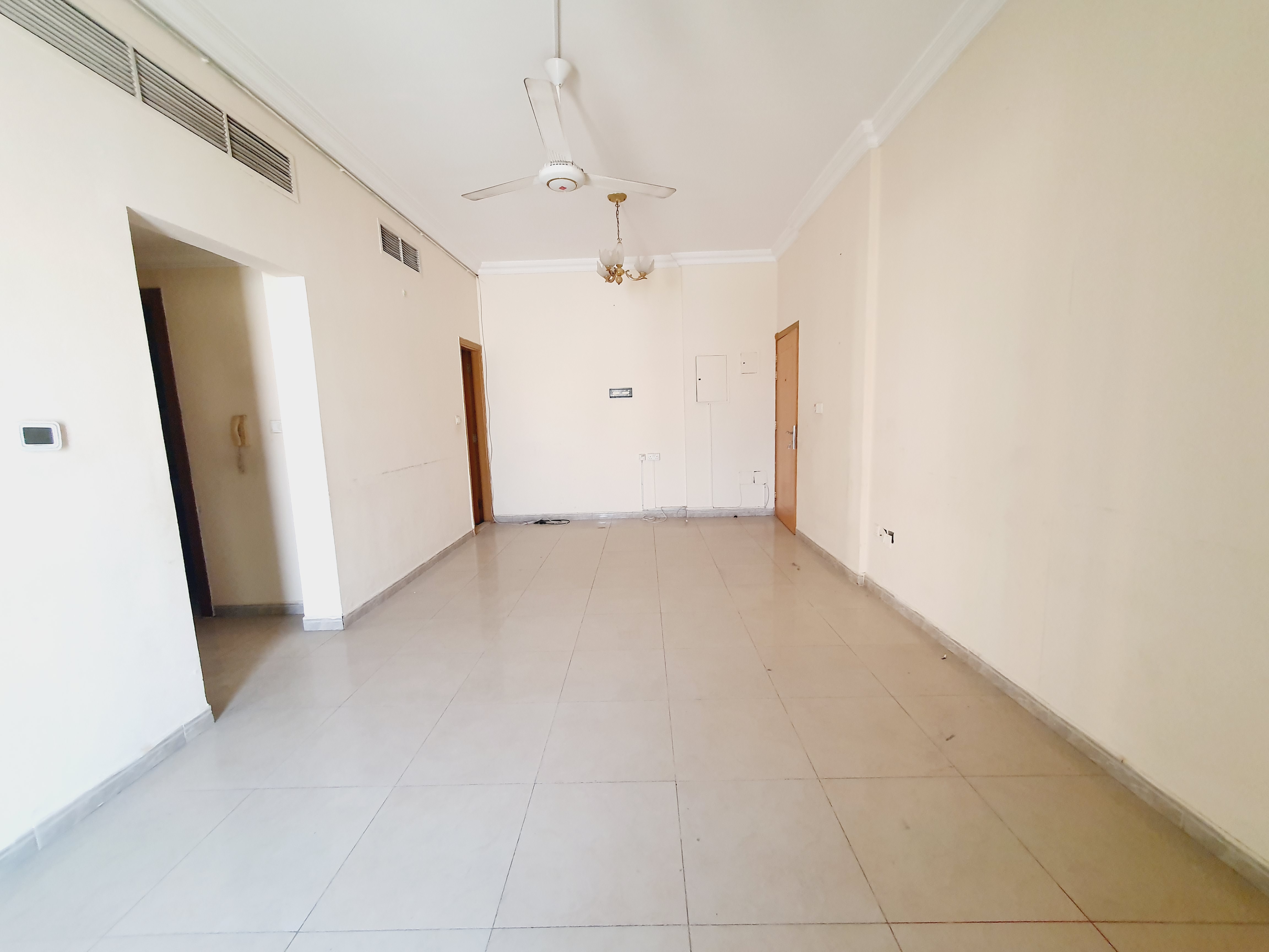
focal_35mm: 13
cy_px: 476
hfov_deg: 106.2
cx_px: 634
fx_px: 477
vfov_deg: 89.9
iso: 250
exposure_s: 1/60
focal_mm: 1.8
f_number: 2.2
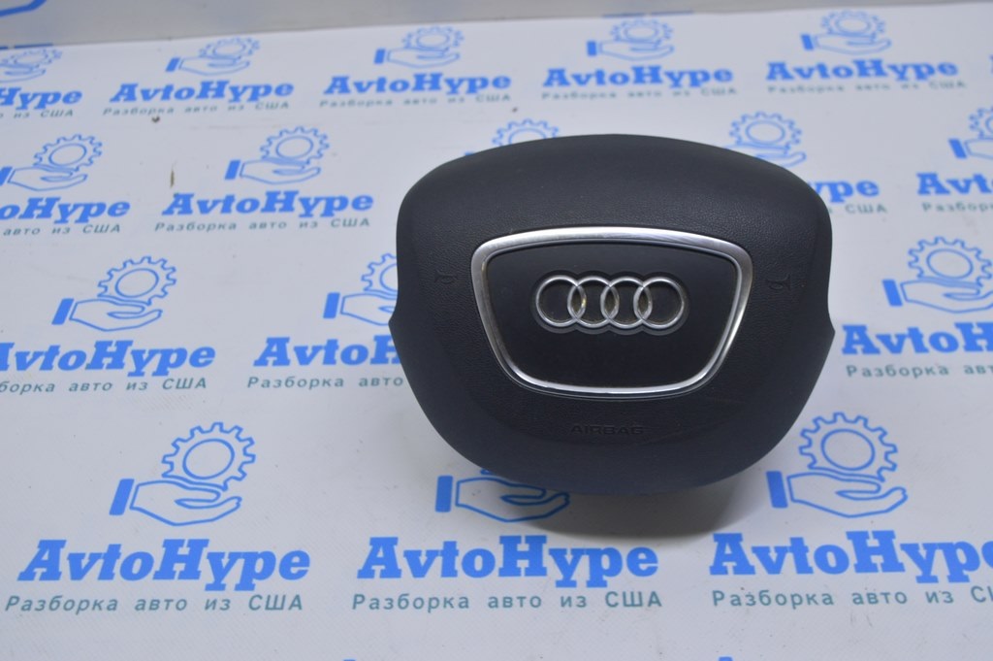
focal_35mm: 38
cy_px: 330
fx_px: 1034
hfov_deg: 51.3
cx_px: 496
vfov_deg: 35.4
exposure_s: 1/30
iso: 400
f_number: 5.6
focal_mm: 25
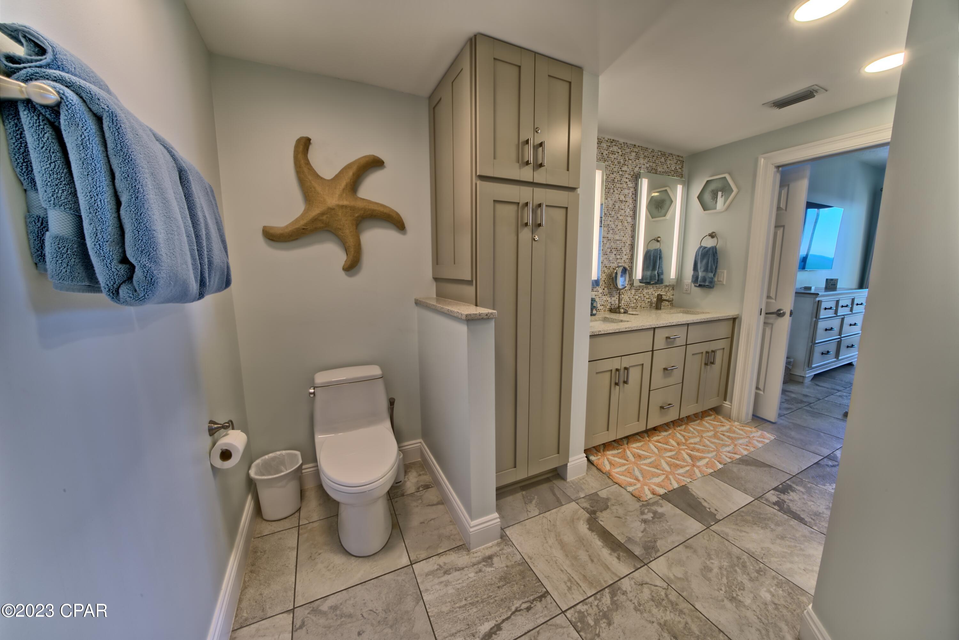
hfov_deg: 112.6
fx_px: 320
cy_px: 320
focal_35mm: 12
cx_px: 480
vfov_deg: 90.0
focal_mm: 12
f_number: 19
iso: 200
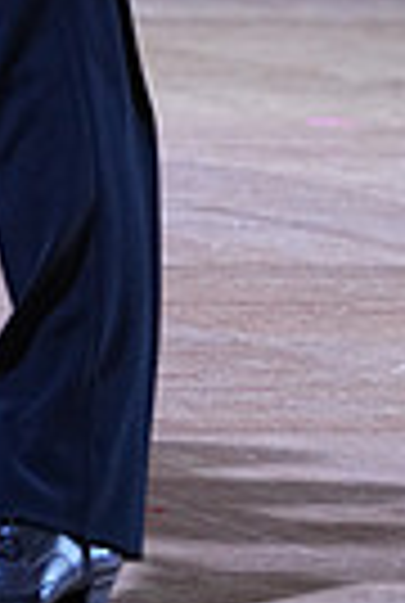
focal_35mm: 518
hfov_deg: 2.7
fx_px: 8696
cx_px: -443
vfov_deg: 3.9
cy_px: -576
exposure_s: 1/400
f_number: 4
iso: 1250
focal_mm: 120
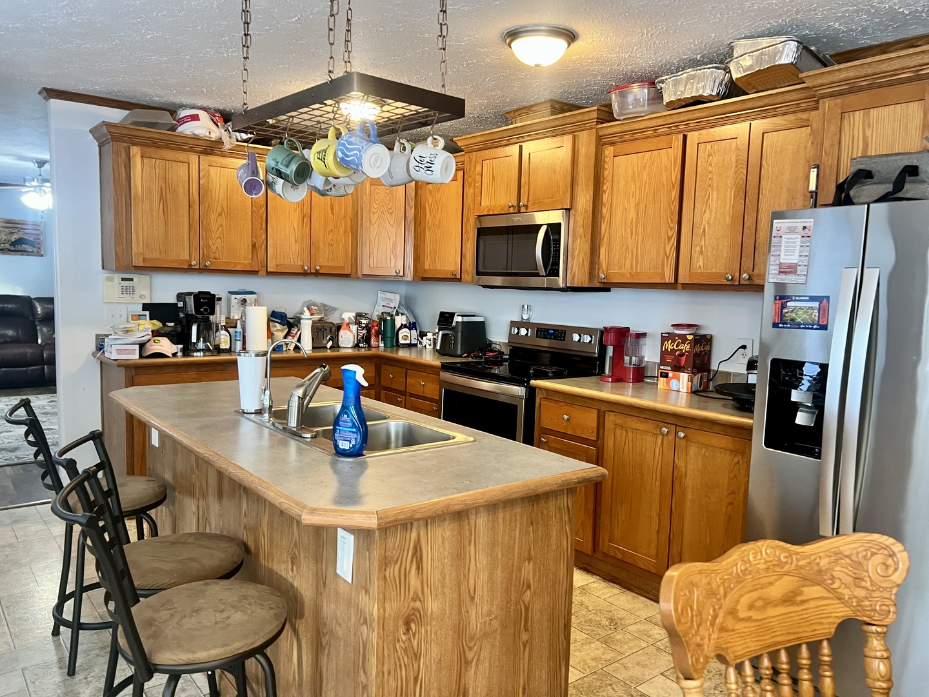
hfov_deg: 67.3
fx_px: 698
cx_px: 464
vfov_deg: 53.1
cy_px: 348
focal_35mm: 26
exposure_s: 1/60
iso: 125
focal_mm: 5.7
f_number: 1.5
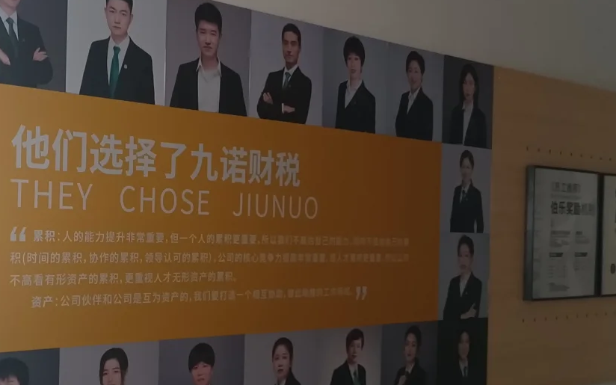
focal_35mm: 50
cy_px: 228
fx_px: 839
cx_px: 118
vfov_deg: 25.8
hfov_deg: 38.7
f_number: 1.9
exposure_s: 1/25
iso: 2198
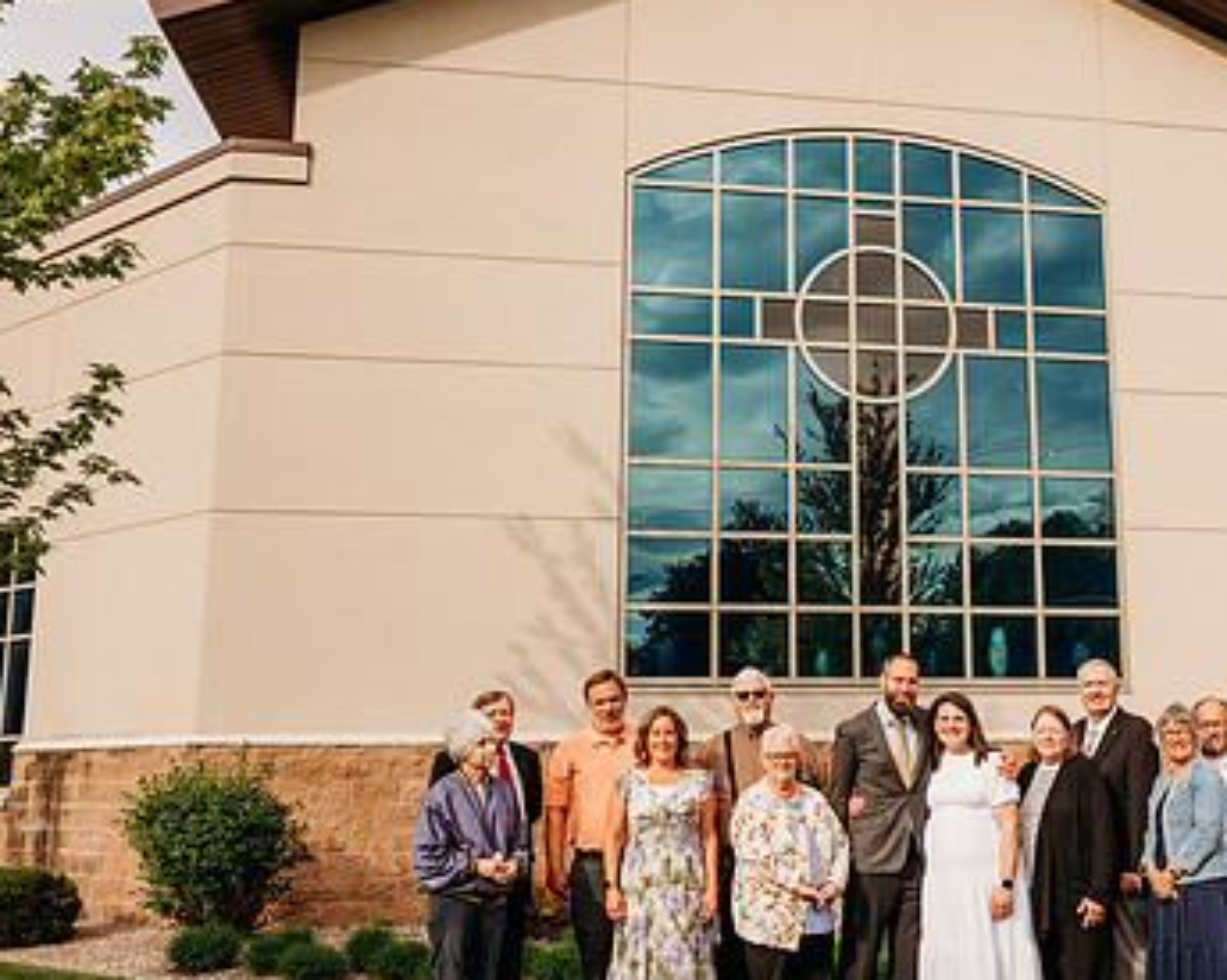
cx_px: 828
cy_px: 540
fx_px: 1380
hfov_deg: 47.1
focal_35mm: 38
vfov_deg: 39.1
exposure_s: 1/1600
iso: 200
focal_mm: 24
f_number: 3.5
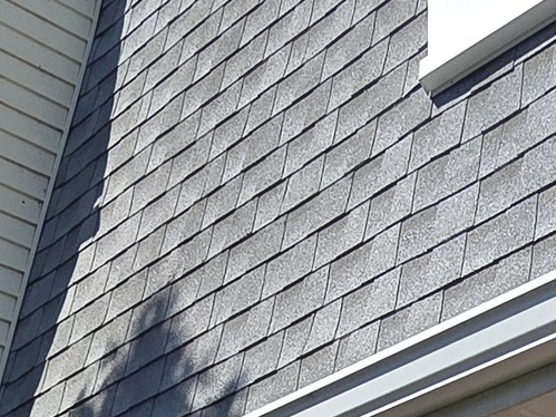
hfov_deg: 24.3
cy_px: 929
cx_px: 170
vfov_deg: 14.1
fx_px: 1285
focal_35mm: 80
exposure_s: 1/1894
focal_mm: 2.2
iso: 50
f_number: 2.2
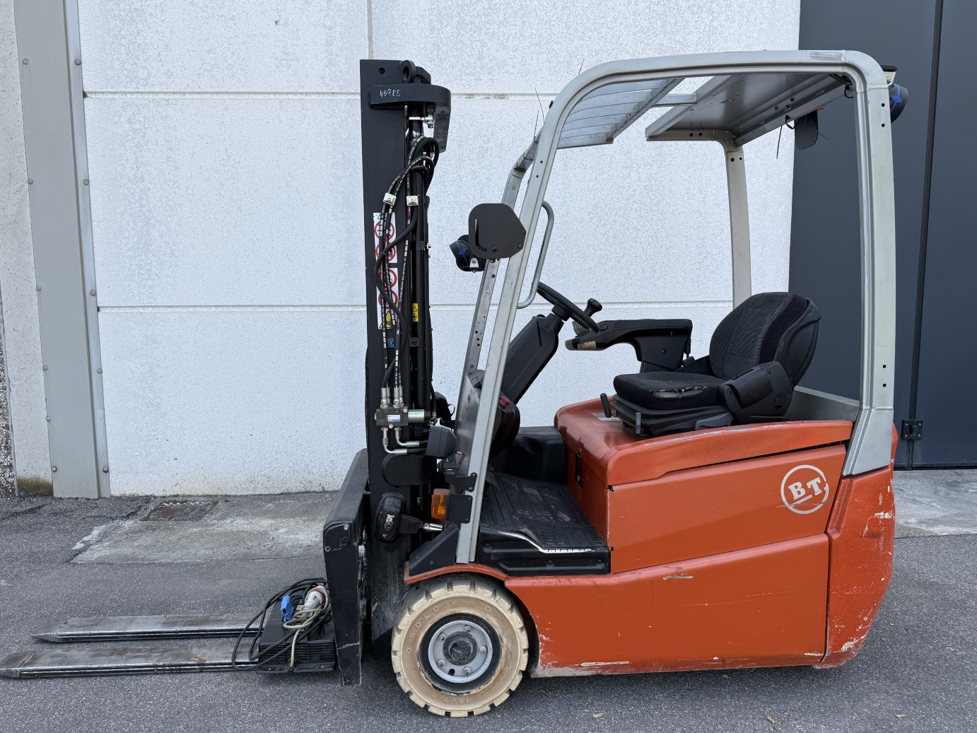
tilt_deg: -6.5
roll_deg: +0.2
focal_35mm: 25
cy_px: 367
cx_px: 473
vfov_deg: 54.9
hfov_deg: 69.4
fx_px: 706
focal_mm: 6.76
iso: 80
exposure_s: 1/1075
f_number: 1.78
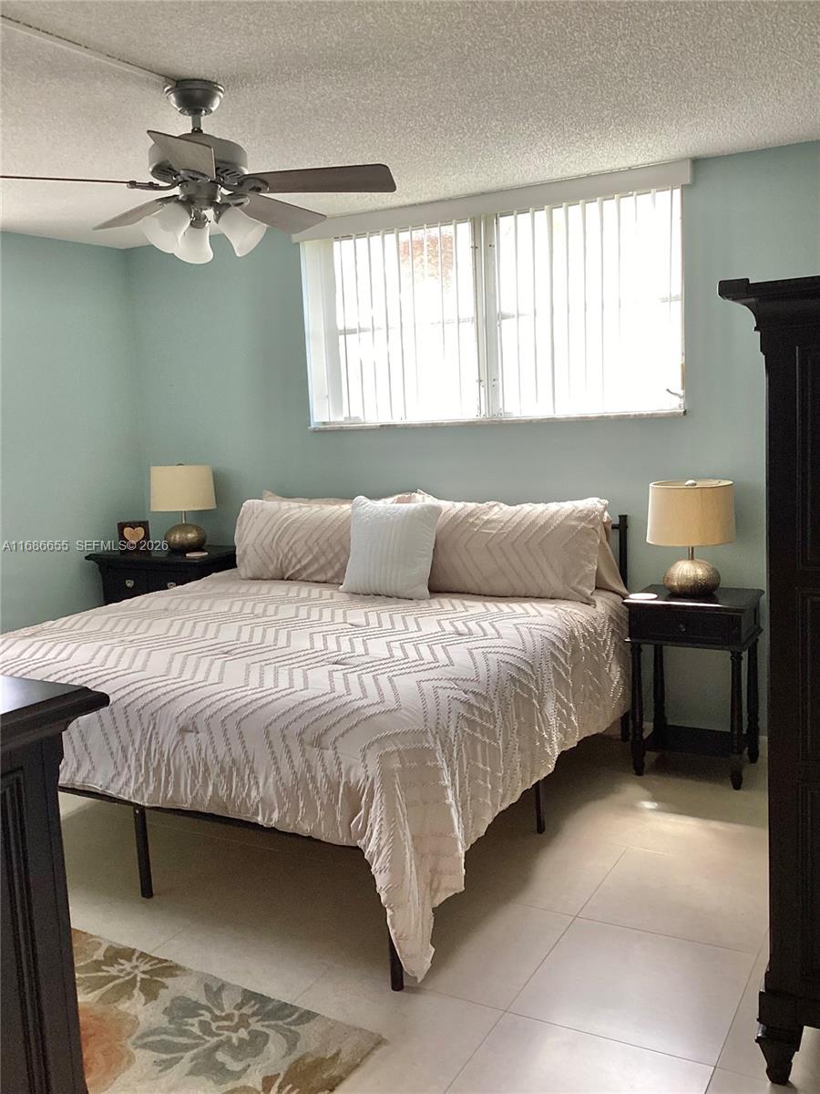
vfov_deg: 58.4
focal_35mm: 31
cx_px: 410
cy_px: 547
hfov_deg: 45.4
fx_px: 979
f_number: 2.4
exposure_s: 1/60
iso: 100
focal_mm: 3.3
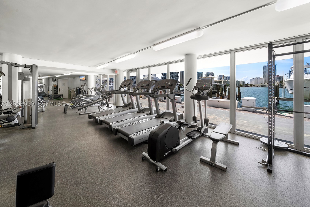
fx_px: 103
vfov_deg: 90.1
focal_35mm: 12
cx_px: 155
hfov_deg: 112.6
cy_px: 104
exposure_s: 1/30
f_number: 8
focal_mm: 12
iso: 320
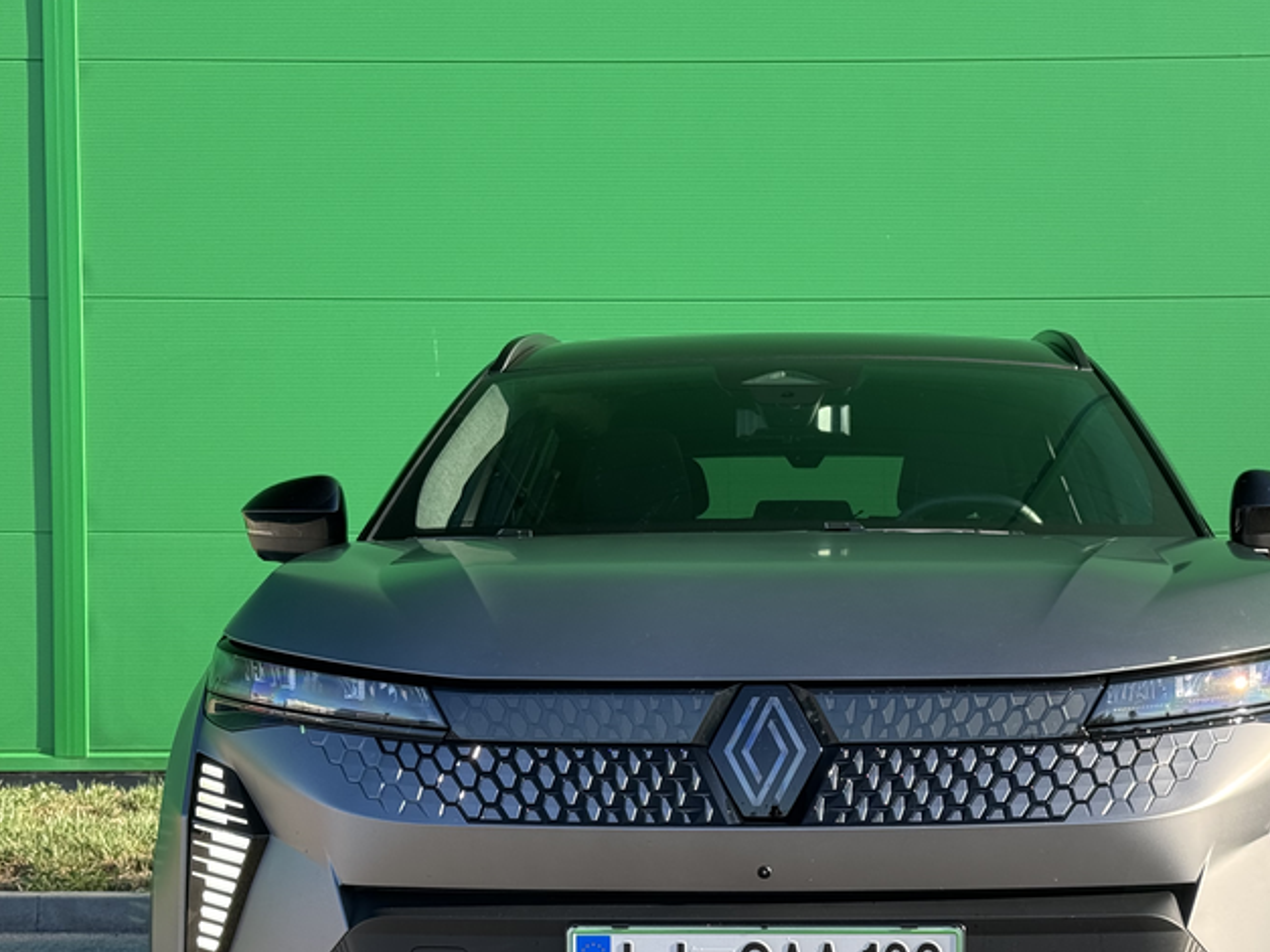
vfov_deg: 20.3
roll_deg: +0.3
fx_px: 2641
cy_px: 686
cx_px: 774
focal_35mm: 72
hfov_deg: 27.0
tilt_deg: -2.7
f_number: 1.78
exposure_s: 1/572
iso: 64
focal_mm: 6.76
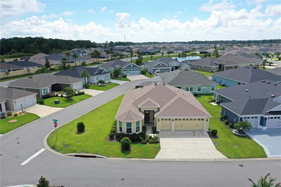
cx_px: 140
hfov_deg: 65.5
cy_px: 94
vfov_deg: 46.4
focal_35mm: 28
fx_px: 218
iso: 100
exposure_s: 1/400
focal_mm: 10.26
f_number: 5.6
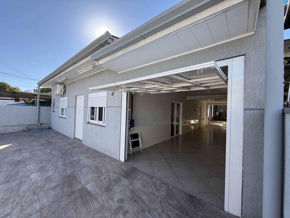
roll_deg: -1.8
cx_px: 145
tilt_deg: +0.1
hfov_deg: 102.1
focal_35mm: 14
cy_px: 109
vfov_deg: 85.7
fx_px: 117
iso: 50
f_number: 2.2
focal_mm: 2.22
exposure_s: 1/535
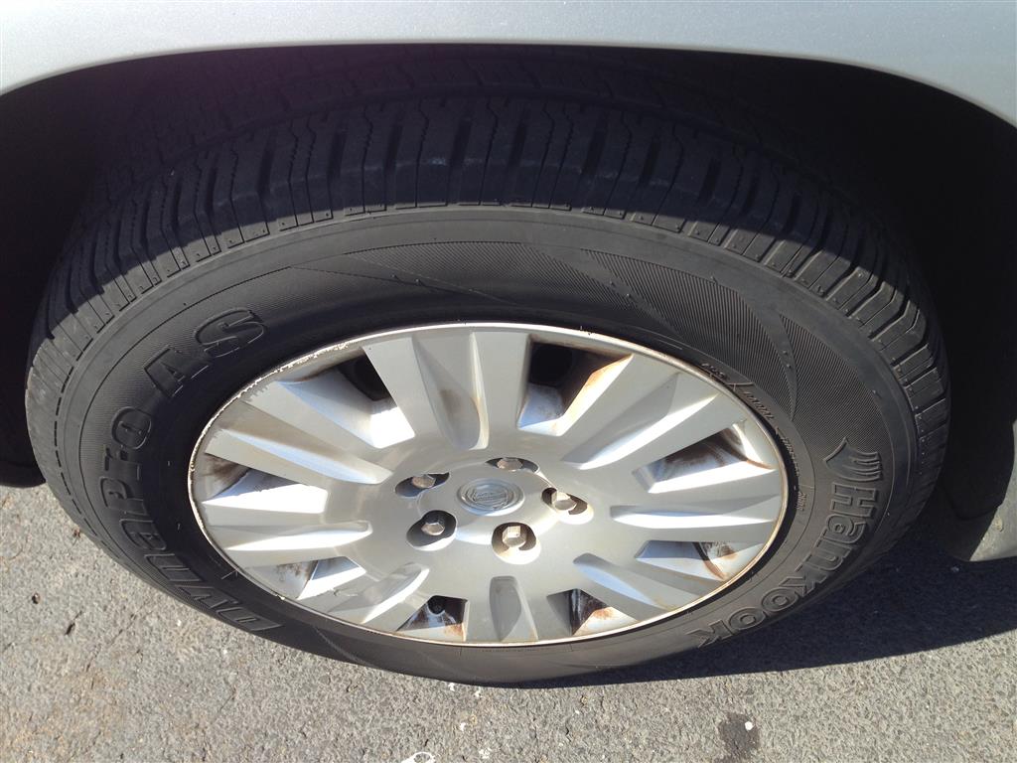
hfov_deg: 55.4
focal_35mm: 33
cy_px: 382
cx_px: 508
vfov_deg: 42.9
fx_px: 970
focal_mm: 4.13
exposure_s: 1/455
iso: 50
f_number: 2.4
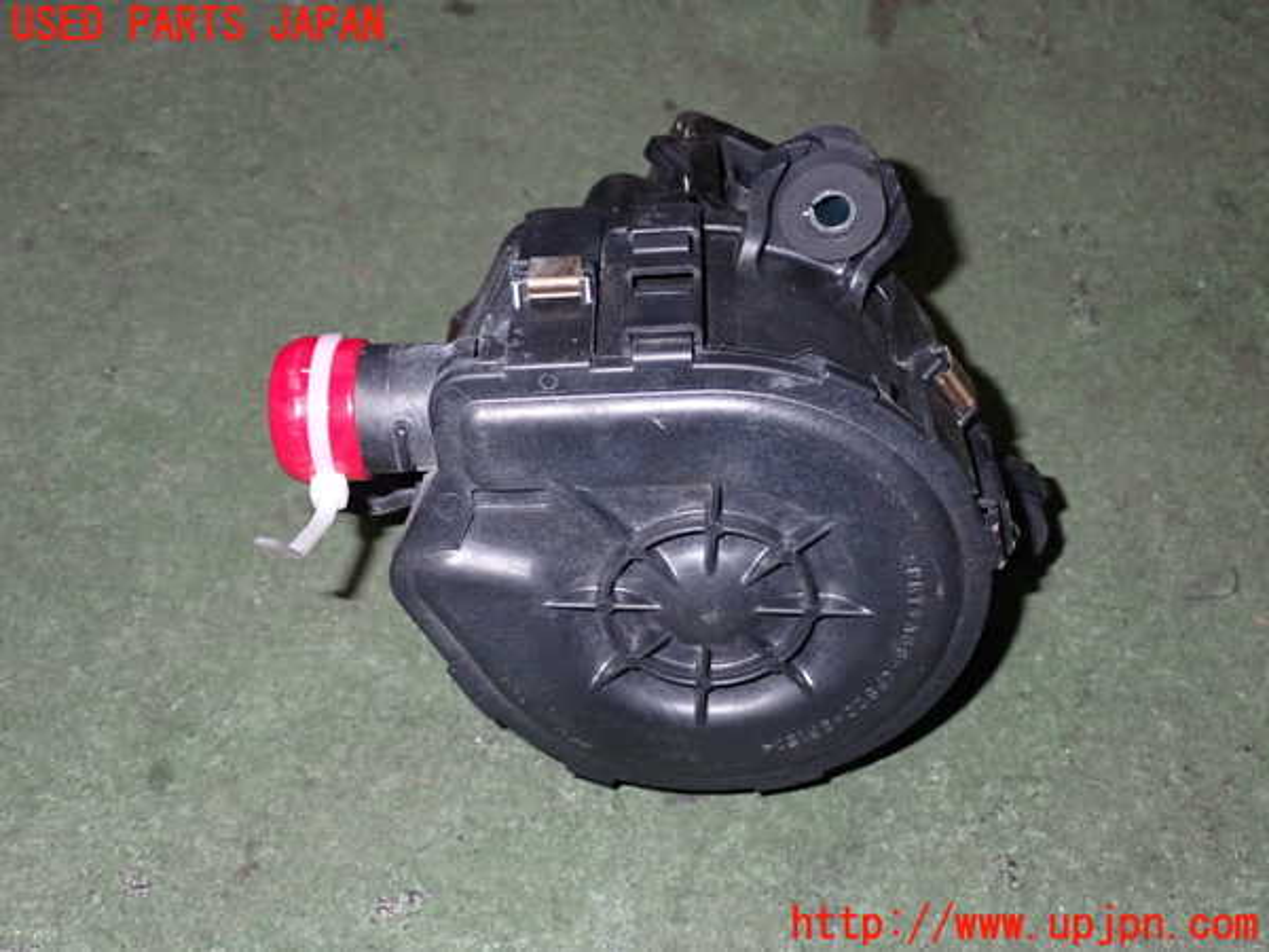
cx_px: 634
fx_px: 1613
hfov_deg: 42.9
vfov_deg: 32.9
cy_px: 476
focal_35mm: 44
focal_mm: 7.84
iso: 800
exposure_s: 1/40
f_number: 9
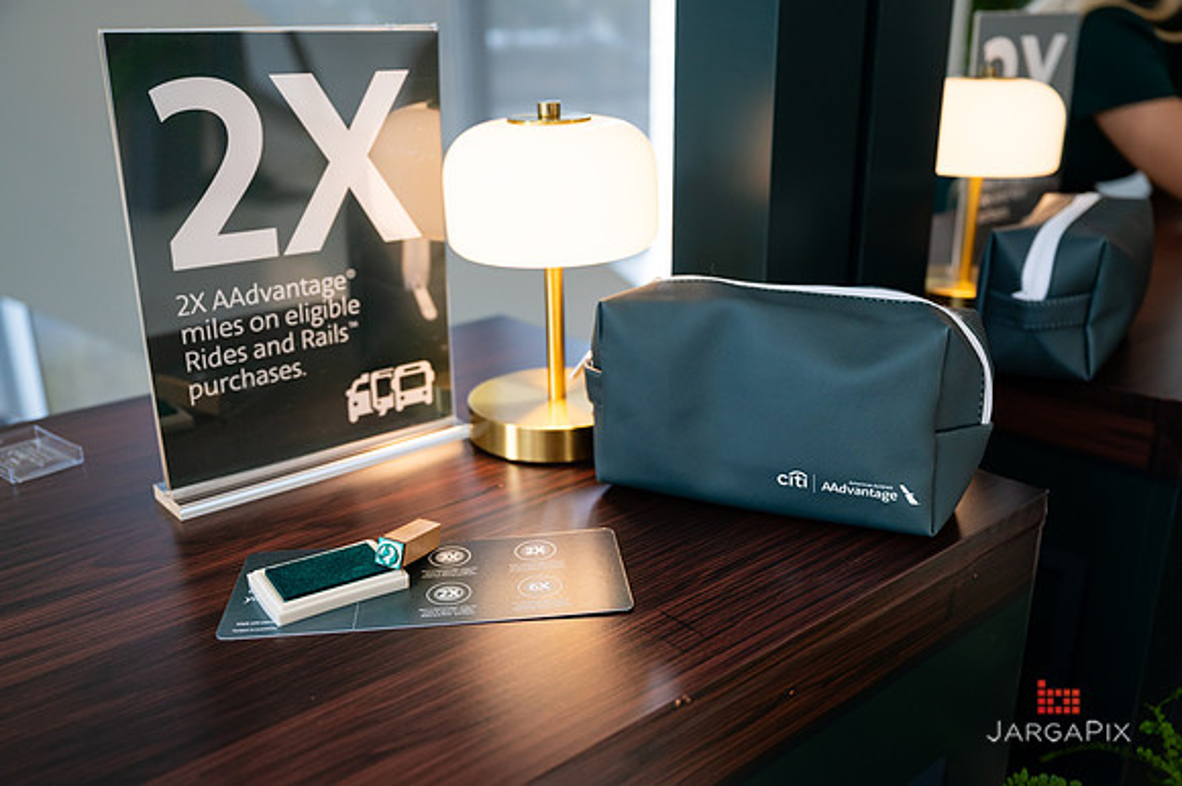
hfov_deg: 57.0
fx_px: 1089
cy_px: 399
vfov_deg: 39.7
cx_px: 598
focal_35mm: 33
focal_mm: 32
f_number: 3.2
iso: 500
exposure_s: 1/160
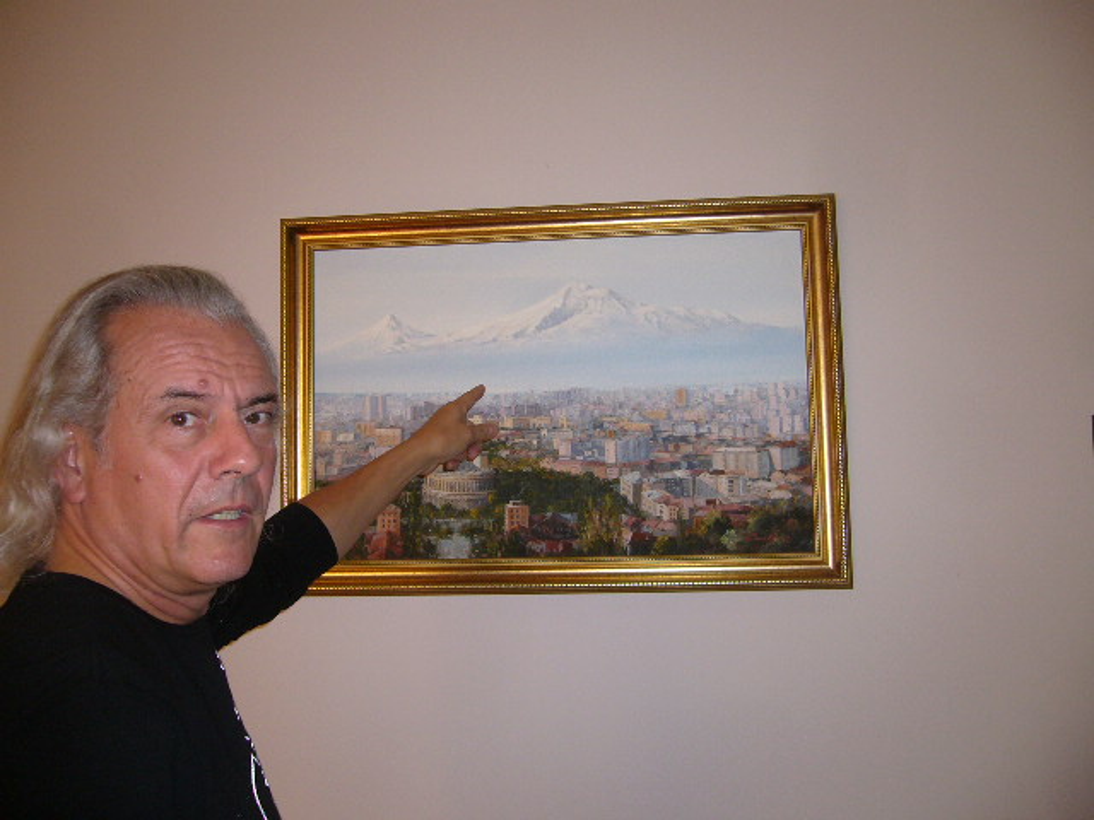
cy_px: 410
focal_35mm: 35
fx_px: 1106
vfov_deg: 40.7
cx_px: 547
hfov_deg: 52.6
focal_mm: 5.8
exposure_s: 1/60
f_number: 2.8
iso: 100
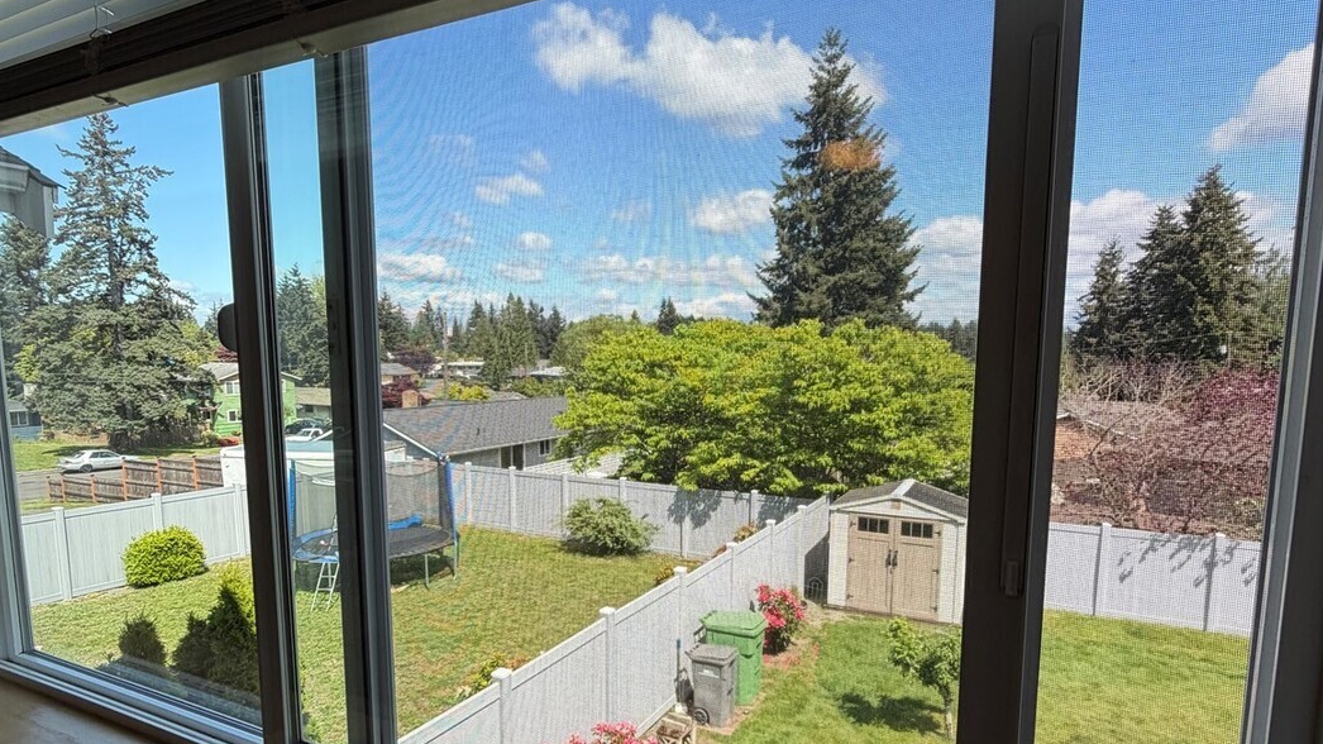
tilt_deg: -7.6
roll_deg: +0.1
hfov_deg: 83.8
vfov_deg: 53.2
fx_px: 737
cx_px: 668
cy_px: 447
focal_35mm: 21
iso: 40
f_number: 2.2
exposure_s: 1/564
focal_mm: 2.22
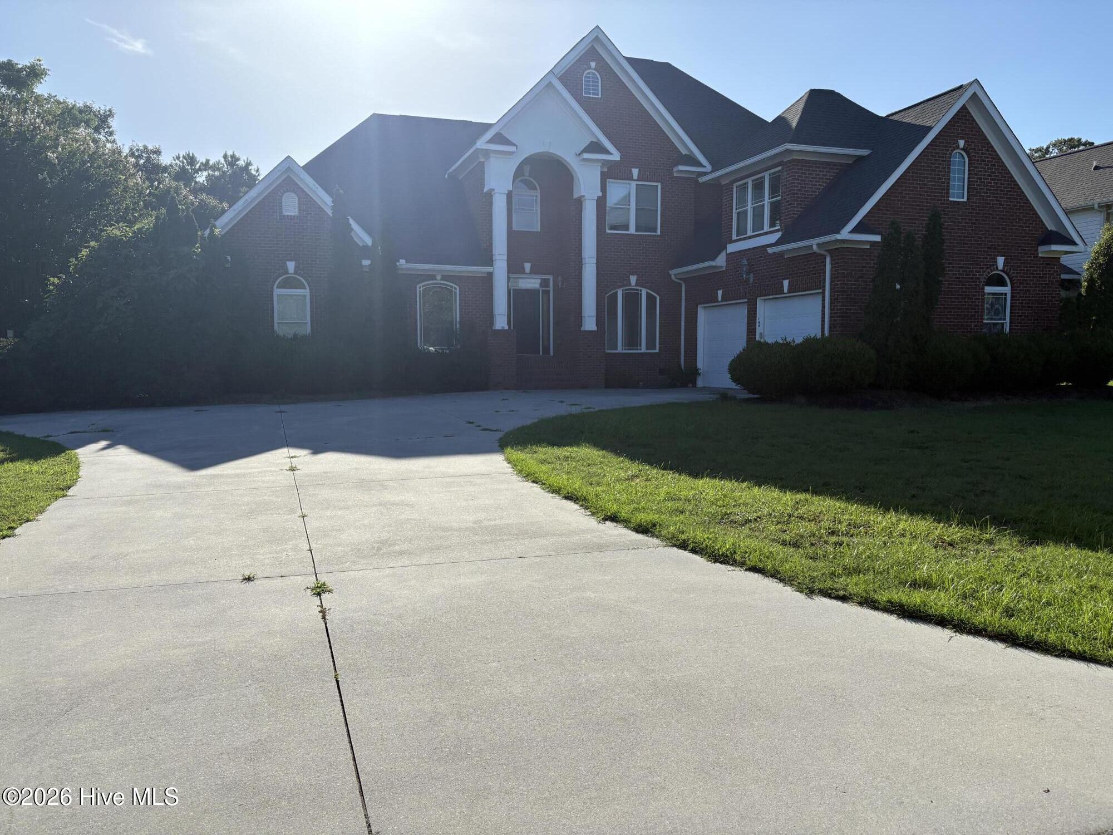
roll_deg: +0.9
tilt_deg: -3.6
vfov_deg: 53.1
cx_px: 556
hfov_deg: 67.3
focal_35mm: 26
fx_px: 836
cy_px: 418
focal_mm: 5.96
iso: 64
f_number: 1.6
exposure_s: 1/4950
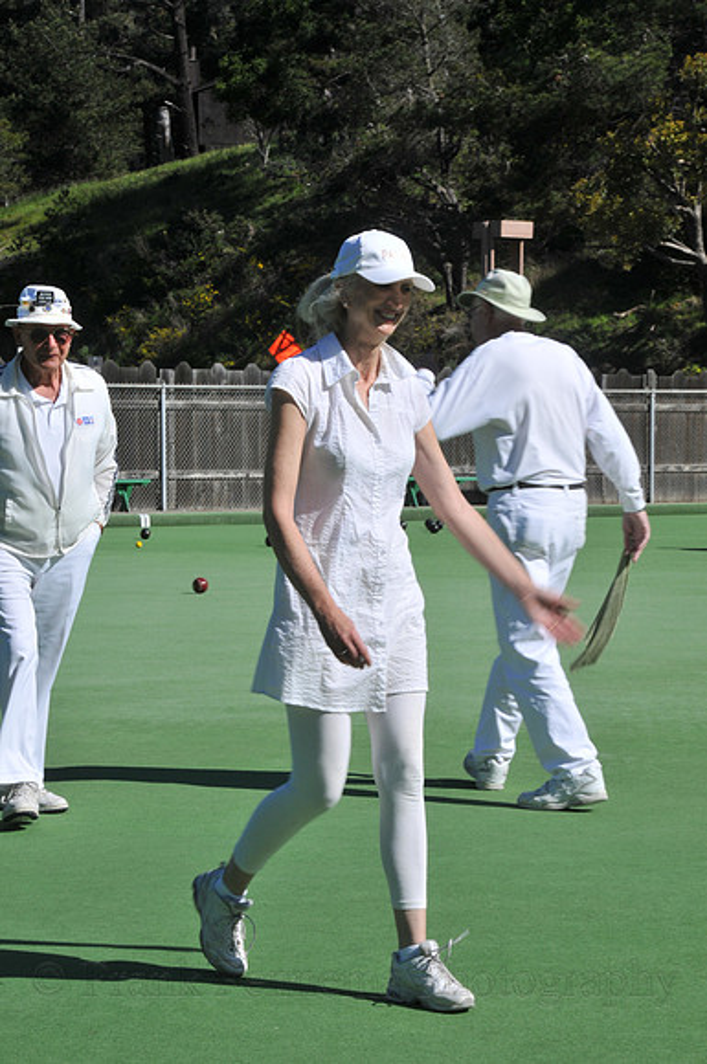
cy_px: 532
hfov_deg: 14.0
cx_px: 354
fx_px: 2881
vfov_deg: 20.9
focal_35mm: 98
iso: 200
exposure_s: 1/125
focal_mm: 65
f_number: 22
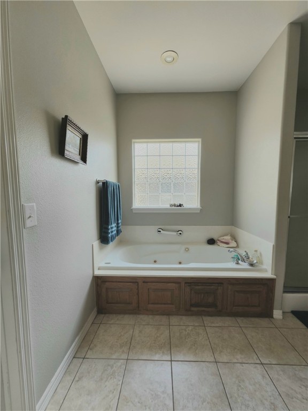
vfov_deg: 106.2
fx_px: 154
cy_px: 206
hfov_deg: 89.9
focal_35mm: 13
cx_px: 154
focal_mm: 1.74
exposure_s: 1/60.2
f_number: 2.2
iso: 64
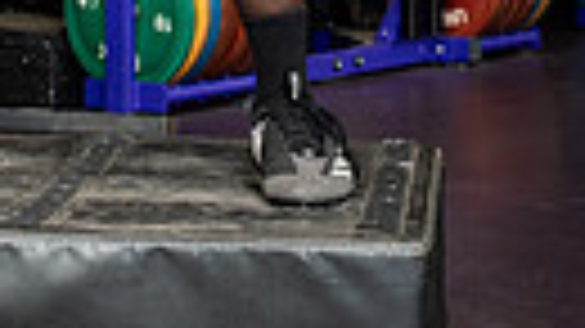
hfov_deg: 15.5
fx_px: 2140
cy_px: -463
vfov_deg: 8.1
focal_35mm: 138
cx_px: 112
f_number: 5.6
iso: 500
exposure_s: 1/250
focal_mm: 38
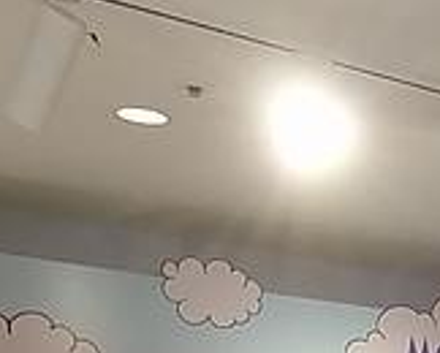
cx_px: 758
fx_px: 1226
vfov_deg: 13.6
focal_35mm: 94
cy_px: 739
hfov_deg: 17.2
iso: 80
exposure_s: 1/120
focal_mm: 1.3
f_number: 2.2
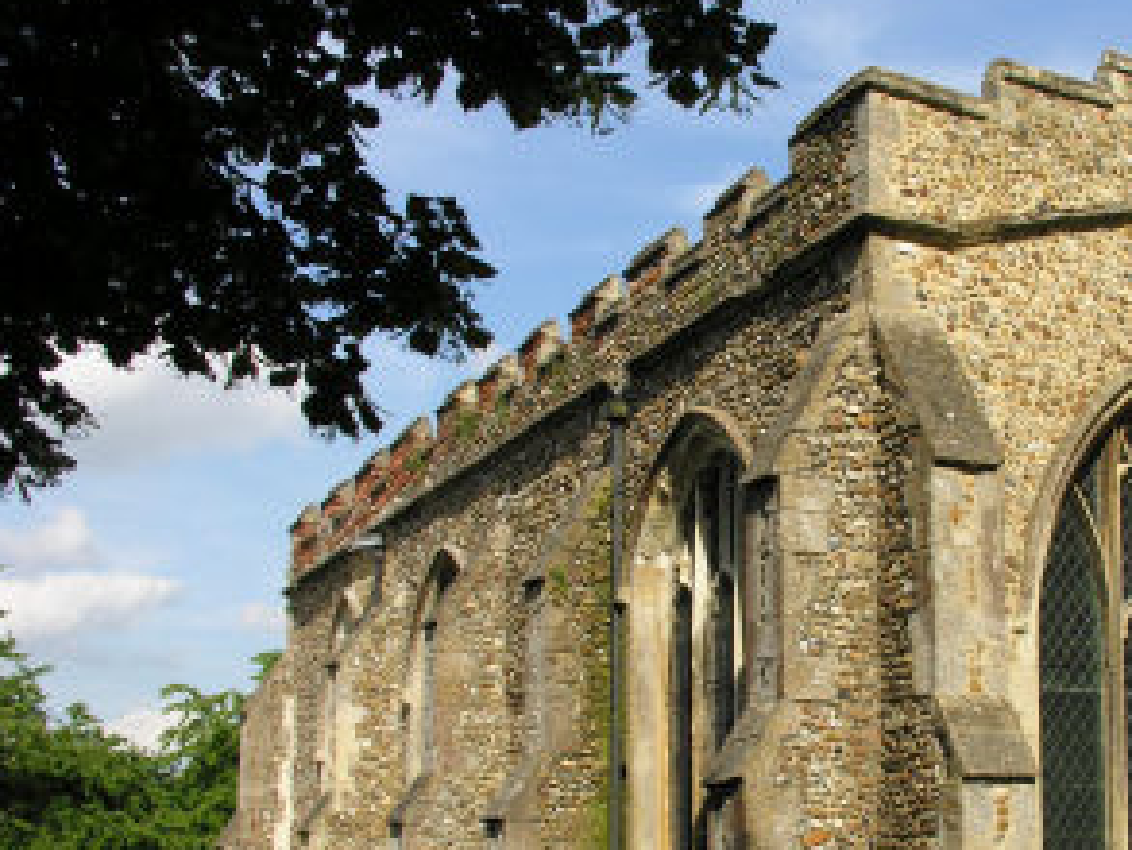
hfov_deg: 34.2
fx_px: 1799
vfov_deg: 26.3
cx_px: 842
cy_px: 609
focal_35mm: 55
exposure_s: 1/201
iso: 50
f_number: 5.6
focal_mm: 8.9
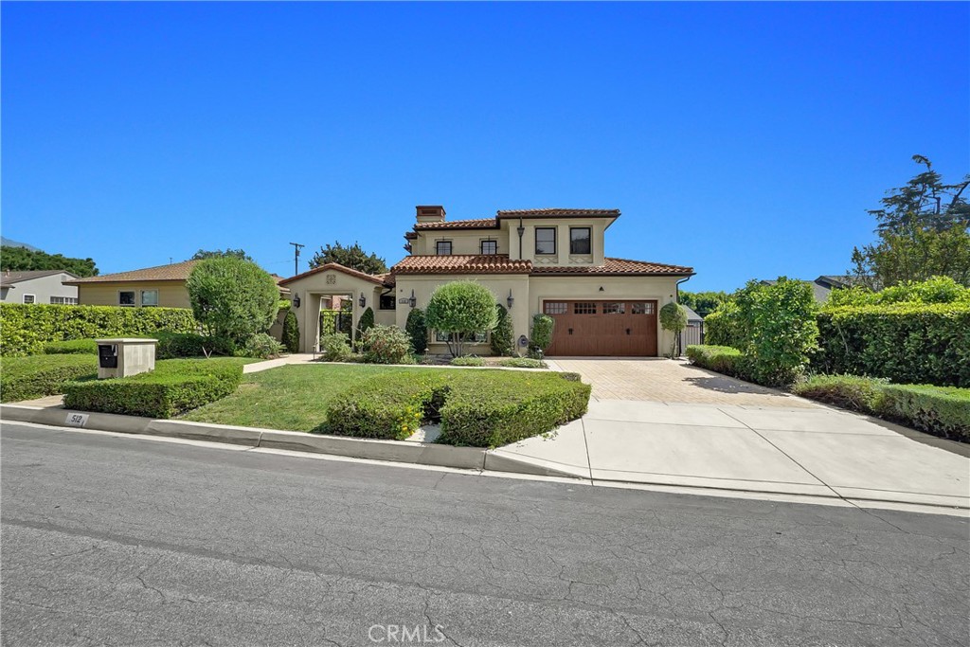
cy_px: 324
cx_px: 485
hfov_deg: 100.4
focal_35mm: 15
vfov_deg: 77.3
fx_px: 404
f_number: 11
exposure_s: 1/3200
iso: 1250
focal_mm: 10
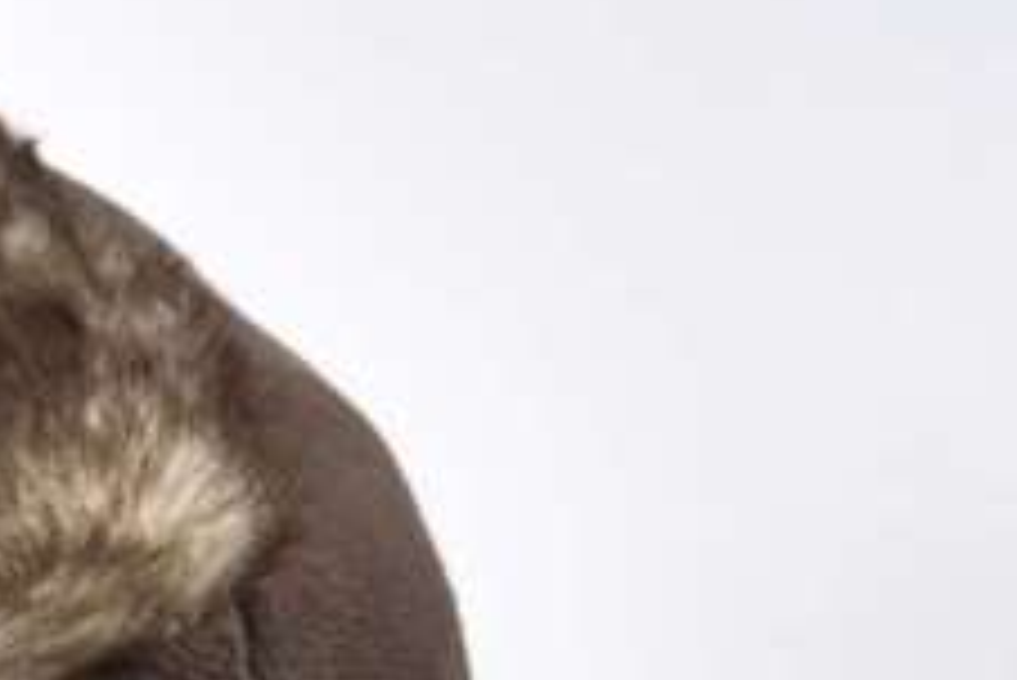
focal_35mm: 467
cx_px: -1948
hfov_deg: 4.3
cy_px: 455
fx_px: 13201
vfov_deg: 2.9
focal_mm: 65
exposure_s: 1/125
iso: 250
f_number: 10
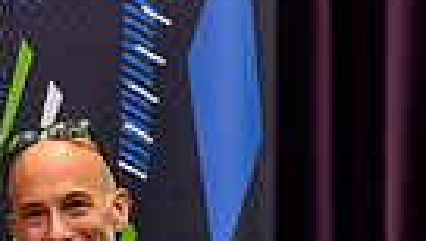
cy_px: 556
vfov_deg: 6.2
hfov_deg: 11.1
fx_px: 2150
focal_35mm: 190
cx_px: -72
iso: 4000
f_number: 3.5
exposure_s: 1/320
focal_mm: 31
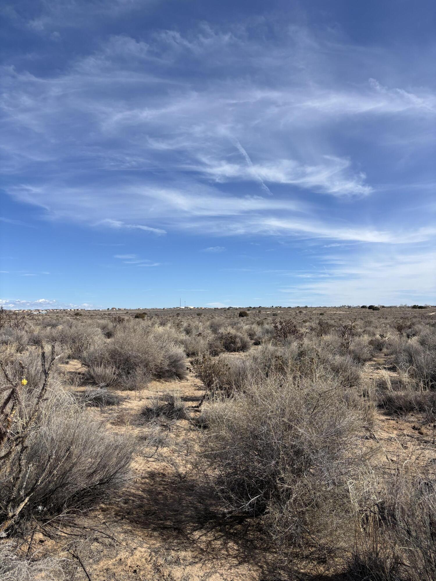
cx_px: 218
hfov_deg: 53.1
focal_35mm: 26
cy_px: 290
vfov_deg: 67.3
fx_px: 437
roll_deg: +0.2
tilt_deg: +3.5
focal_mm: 5.96
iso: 50
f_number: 1.6
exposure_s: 1/4630
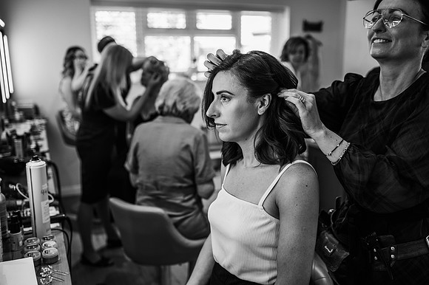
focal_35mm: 35
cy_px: 142
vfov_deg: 37.8
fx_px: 417
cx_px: 214
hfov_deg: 54.5
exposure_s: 1/200
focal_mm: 35
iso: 200
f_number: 2.2
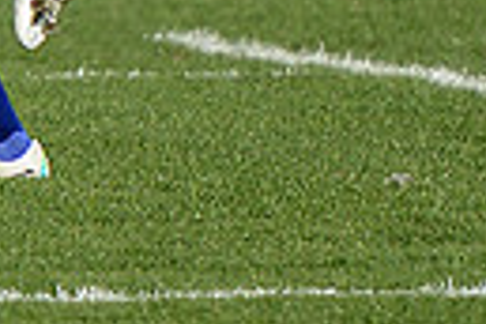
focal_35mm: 875
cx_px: -482
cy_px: -326
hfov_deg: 2.3
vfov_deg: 1.6
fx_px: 11812
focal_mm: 195
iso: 250
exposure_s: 1/2000
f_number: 2.8
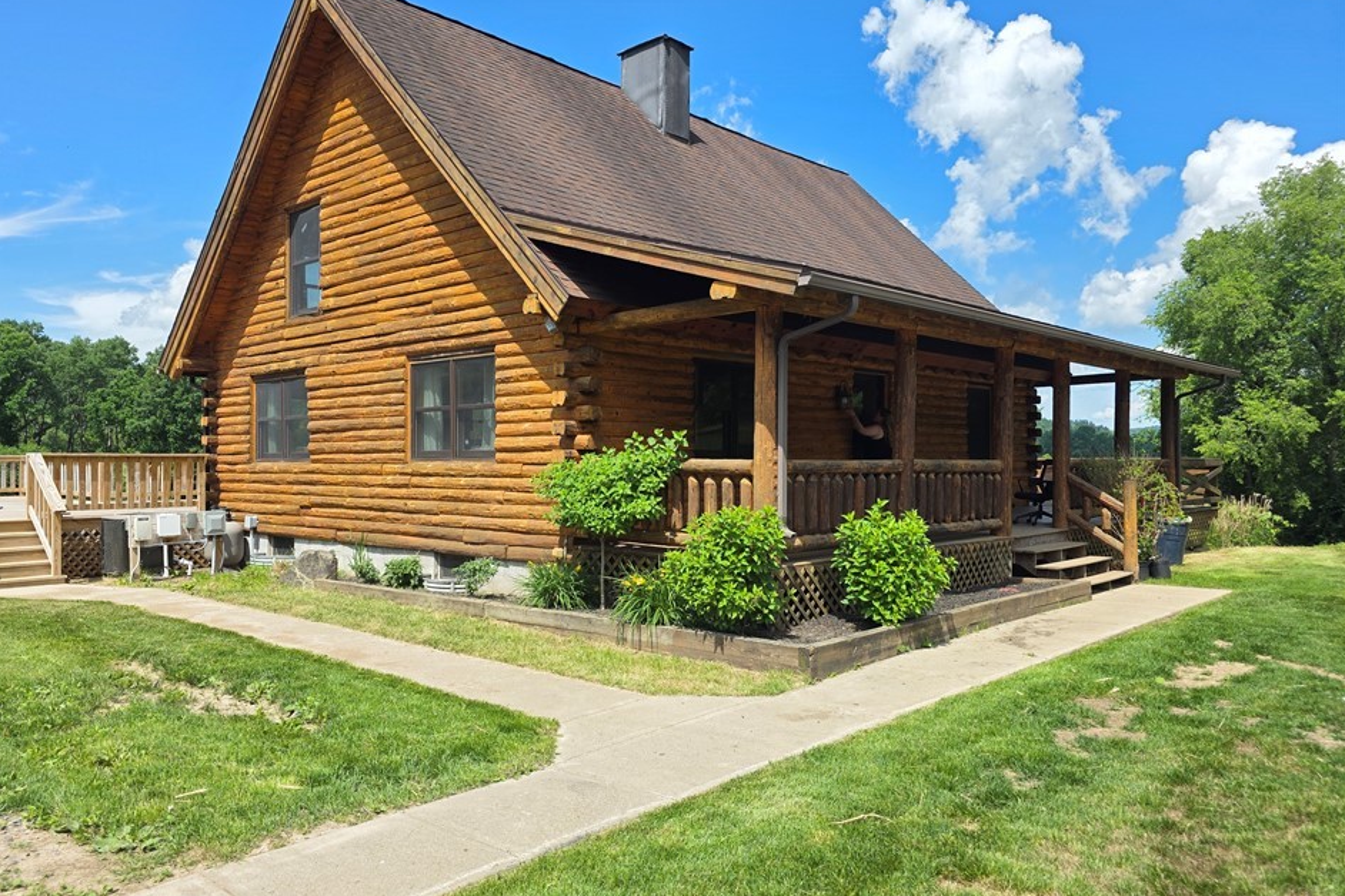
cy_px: 441
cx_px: 615
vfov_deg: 49.6
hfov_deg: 69.3
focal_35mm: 26
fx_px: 971
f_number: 1.7
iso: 80
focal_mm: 6.3
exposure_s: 1/3050
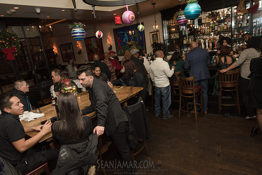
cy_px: 88
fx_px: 175
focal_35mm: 24
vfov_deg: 53.2
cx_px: 131
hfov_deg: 73.7
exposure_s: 1/250
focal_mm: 24
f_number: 4.5
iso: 2000
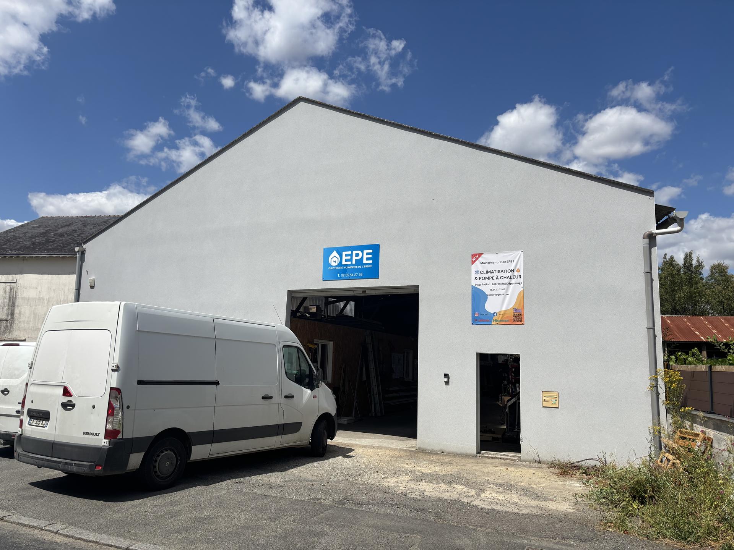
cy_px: 275
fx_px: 551
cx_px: 367
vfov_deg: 53.1
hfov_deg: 67.3
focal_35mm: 26
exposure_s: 1/6711
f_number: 1.6
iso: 50
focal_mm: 5.96
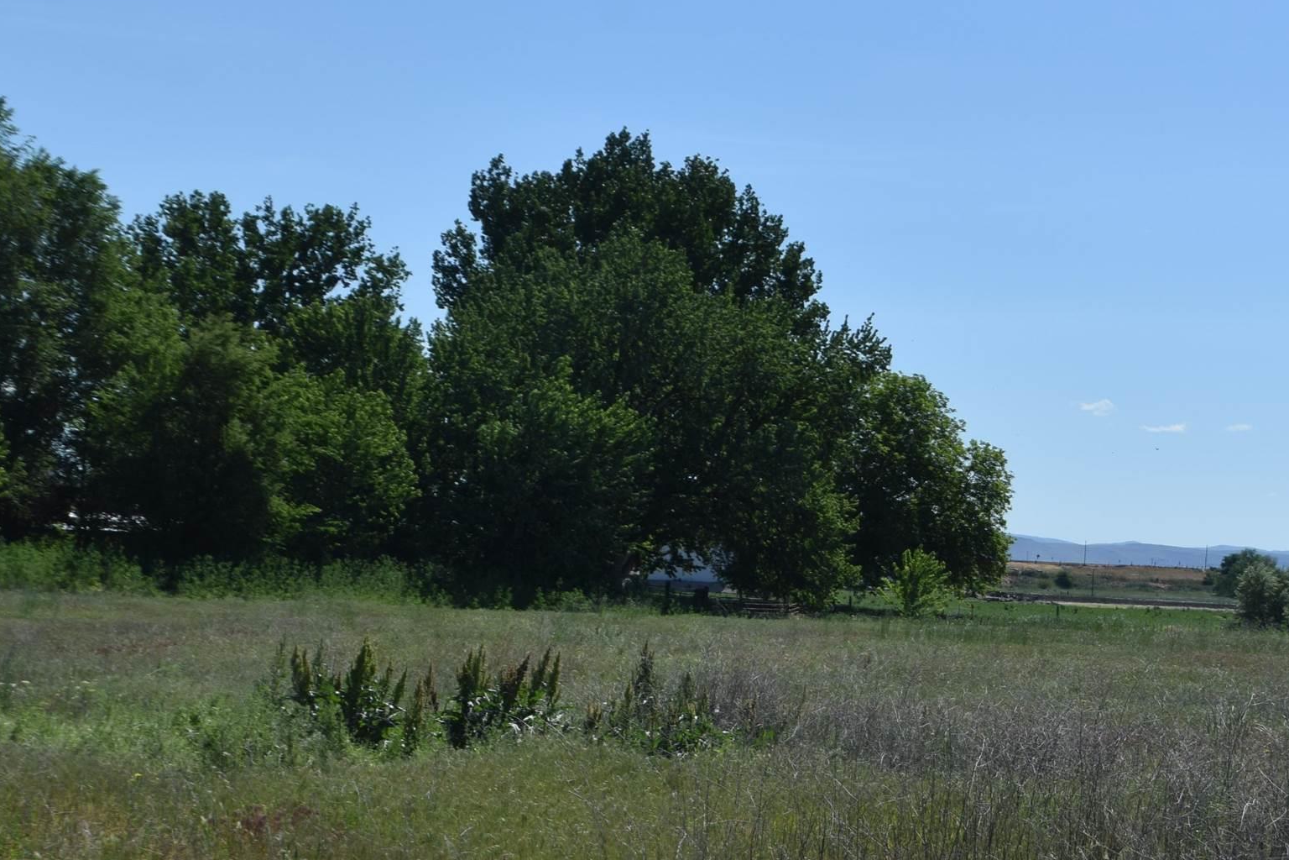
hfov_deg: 22.4
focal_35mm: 90
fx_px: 3222
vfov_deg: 15.1
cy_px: 618
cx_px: 951
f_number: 9
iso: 100
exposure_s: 1/320
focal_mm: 30
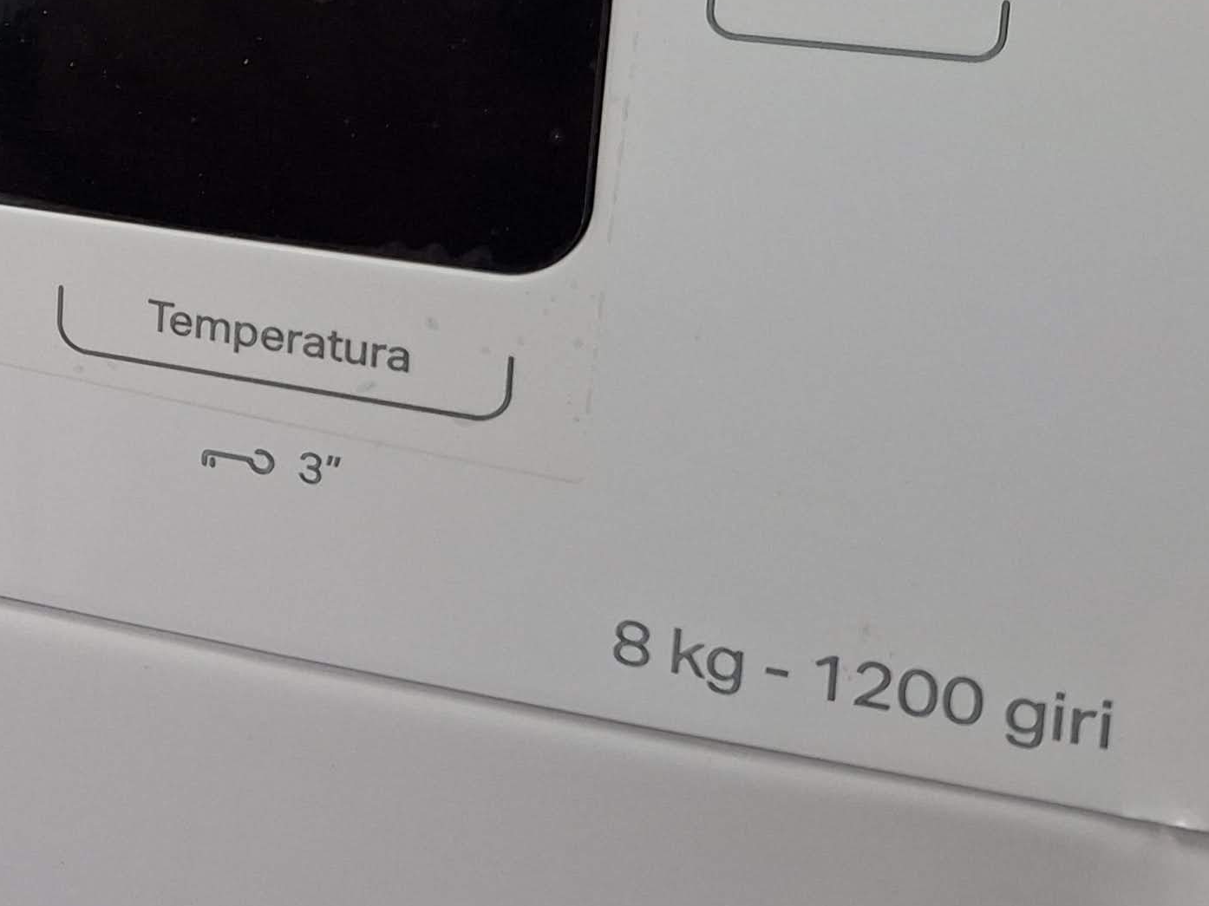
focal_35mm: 66
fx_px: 2305
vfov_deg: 21.1
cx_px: -448
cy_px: -111
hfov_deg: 24.7
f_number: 1.8
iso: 250
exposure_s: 1/100
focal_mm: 5.54
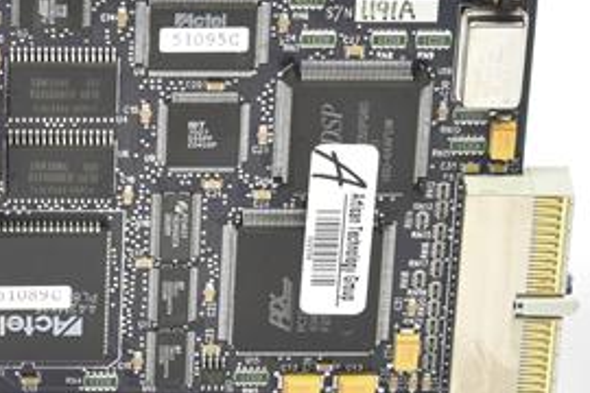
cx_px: 39
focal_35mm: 183
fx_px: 3001
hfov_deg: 11.1
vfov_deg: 7.5
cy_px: 203
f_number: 13
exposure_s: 1/200
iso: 200
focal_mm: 55
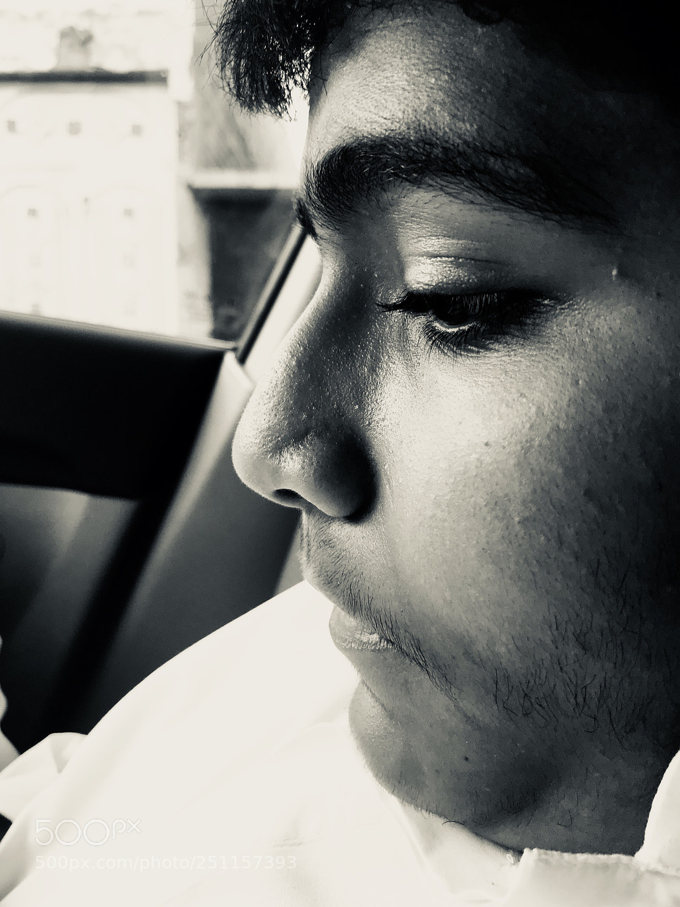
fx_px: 733
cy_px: 454
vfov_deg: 63.4
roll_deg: +0.3
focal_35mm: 28
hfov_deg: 49.7
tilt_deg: -5.6
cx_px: 340
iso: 32
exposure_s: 1/60
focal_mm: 3.99
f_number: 1.8
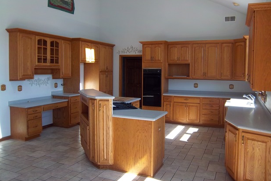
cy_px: 80
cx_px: 137
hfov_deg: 61.9
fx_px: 226
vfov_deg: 43.5
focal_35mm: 30
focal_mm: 5.05
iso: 64
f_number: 3.5
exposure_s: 1/60
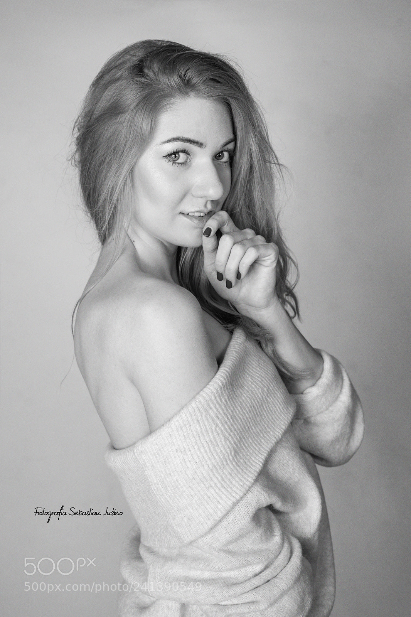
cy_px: 308
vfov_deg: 39.6
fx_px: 857
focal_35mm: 50
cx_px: 206
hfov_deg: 27.0
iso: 100
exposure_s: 1/160
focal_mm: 50
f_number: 5.6
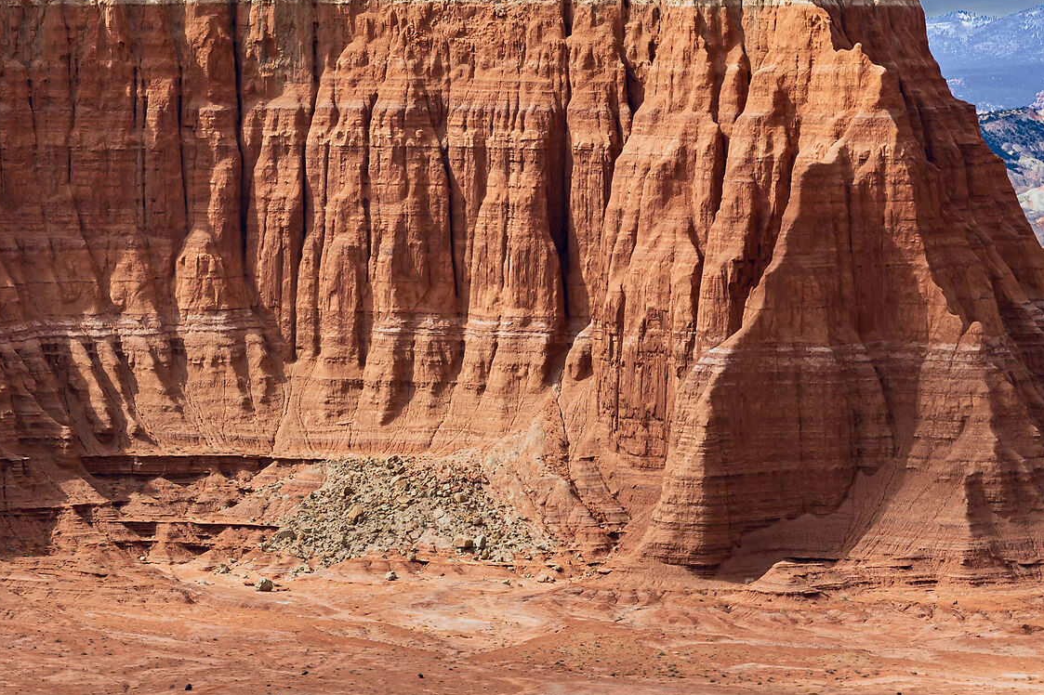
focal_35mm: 186
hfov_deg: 11.0
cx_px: 230
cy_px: 402
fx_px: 5392
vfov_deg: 7.4
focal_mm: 58
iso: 100
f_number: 8
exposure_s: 1/80
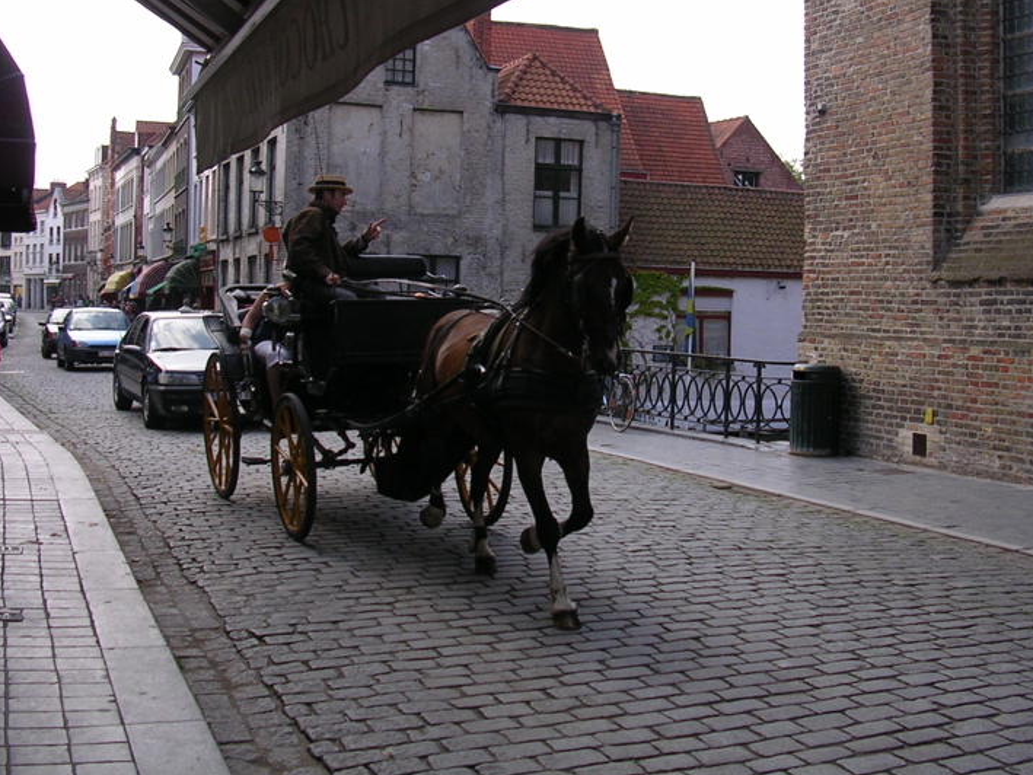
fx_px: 1343
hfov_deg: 42.0
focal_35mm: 45
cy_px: 339
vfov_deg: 32.2
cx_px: 586
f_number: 2.8
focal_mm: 5.8
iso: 50
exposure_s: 1/428
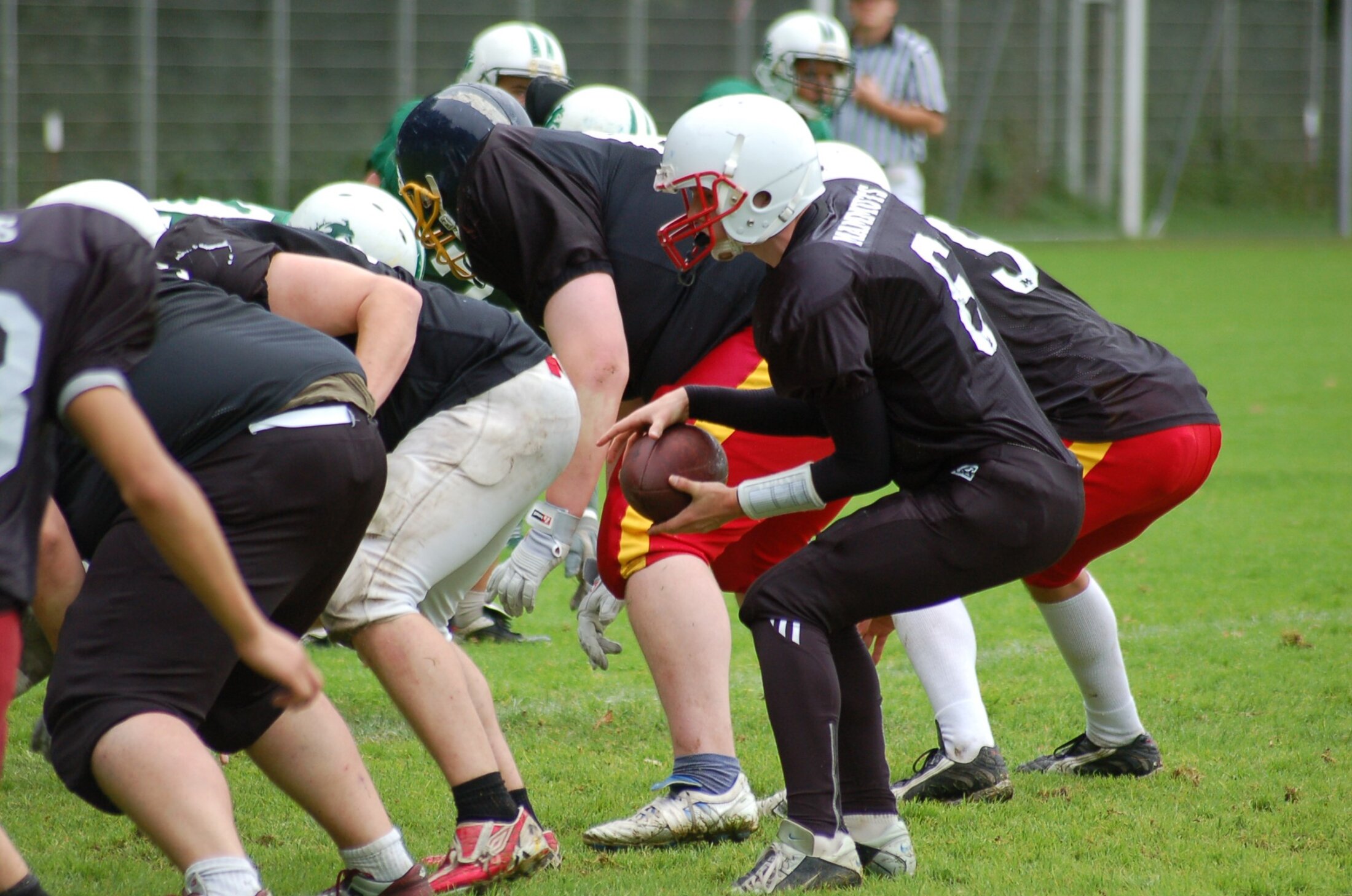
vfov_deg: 3.8
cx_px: 676
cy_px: 448
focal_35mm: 360
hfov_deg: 5.7
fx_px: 13494
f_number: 5.3
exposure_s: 1/500
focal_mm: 240
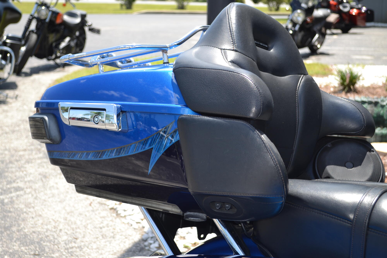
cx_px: 194
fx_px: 613
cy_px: 129
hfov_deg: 35.1
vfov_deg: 23.8
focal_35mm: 57
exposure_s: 1/200
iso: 100
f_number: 5.6
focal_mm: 38
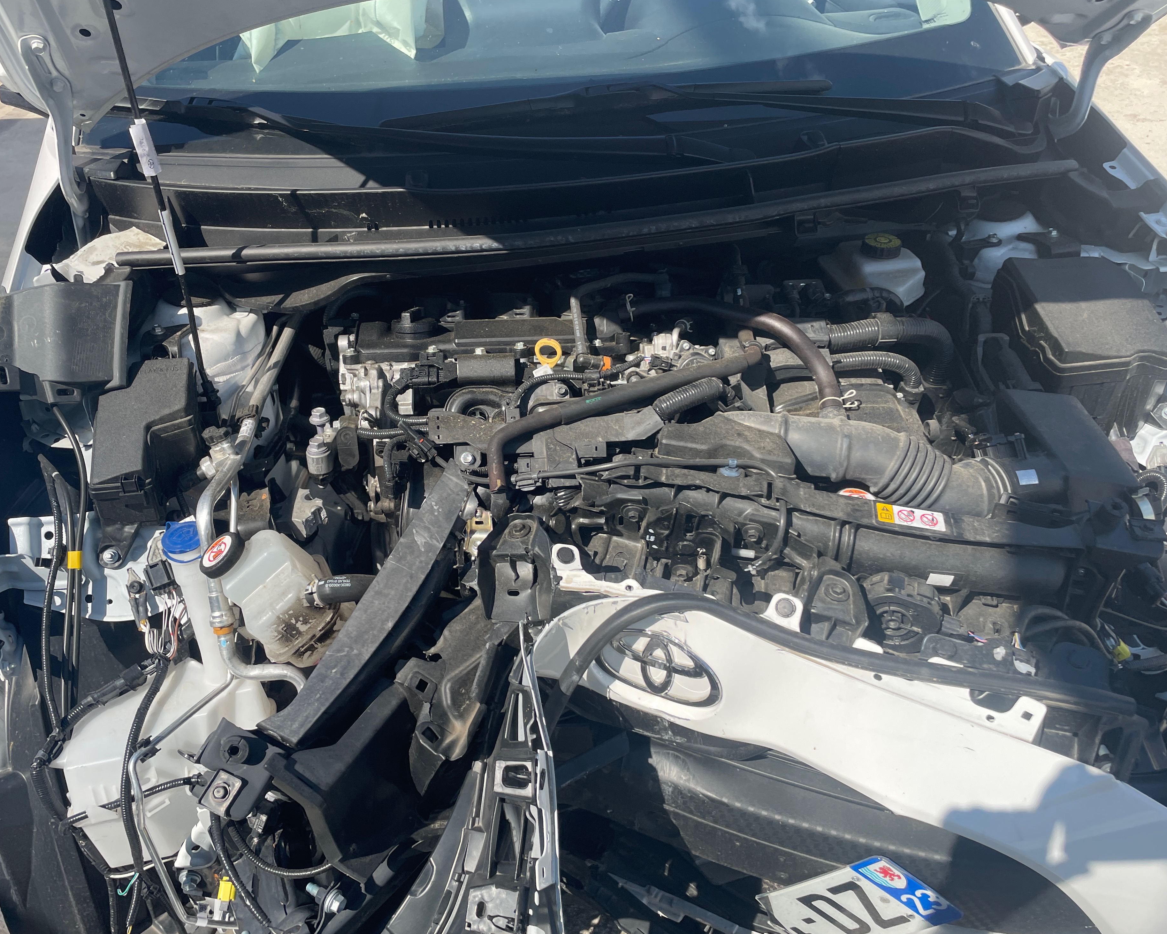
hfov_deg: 62.1
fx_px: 967
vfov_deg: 51.5
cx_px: 545
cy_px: 469
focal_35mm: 28
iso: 32
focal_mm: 4.2
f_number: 1.6
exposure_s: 1/2304
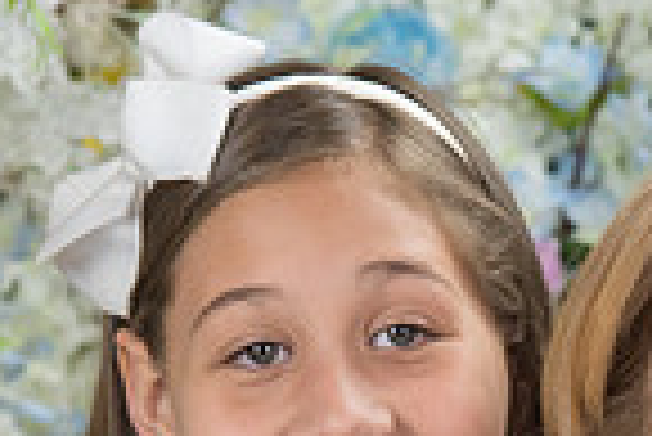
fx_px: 6671
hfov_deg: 5.6
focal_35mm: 368
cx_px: 580
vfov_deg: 3.7
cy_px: 537
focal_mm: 92
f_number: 5
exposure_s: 1/125
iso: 1250
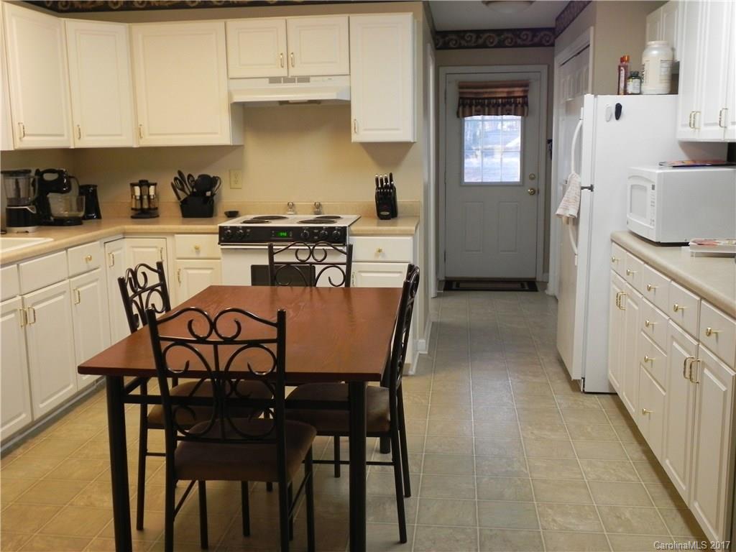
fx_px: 787
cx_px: 368
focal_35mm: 37
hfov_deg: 50.1
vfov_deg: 38.7
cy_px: 276
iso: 266
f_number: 3.2
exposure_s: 1/30
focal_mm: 6.6
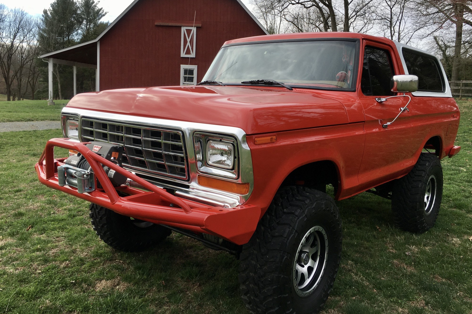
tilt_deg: -4.5
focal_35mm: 31
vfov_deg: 42.2
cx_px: 234
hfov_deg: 60.3
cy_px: 137
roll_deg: -2.6
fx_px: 406
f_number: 2.2
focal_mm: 4.15
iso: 25
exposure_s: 1/874
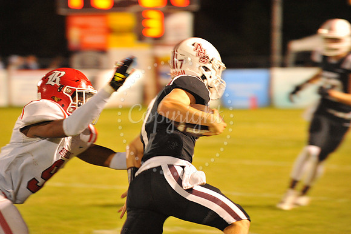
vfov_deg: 6.9
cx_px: 176
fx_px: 1949
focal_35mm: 200
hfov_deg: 10.3
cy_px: 117
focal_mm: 200
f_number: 5
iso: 5000
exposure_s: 1/160
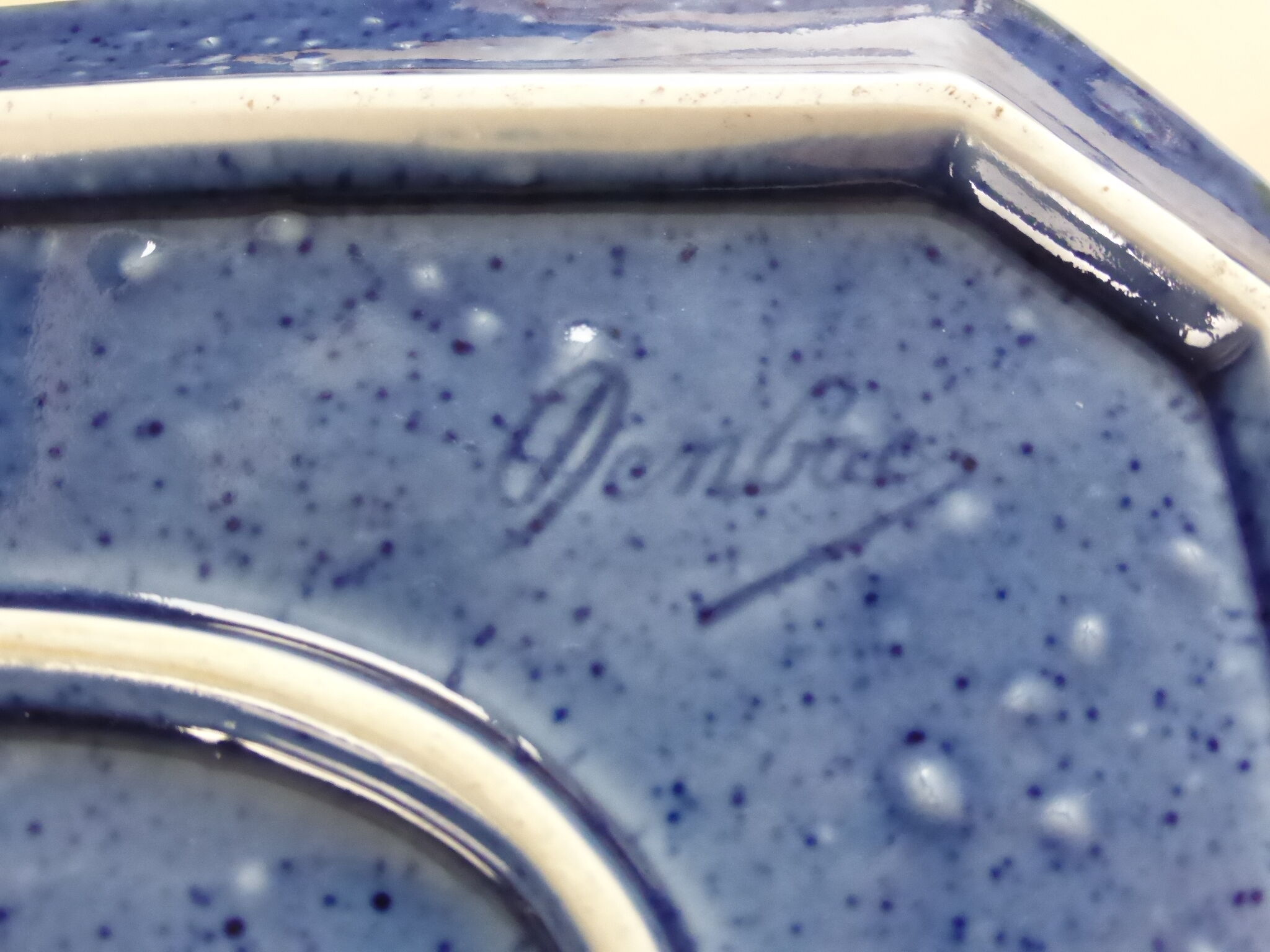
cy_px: 476
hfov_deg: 47.9
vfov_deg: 36.8
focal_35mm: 39
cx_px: 635
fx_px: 1431
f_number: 3.9
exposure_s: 1/60
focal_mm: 6.9
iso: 1250
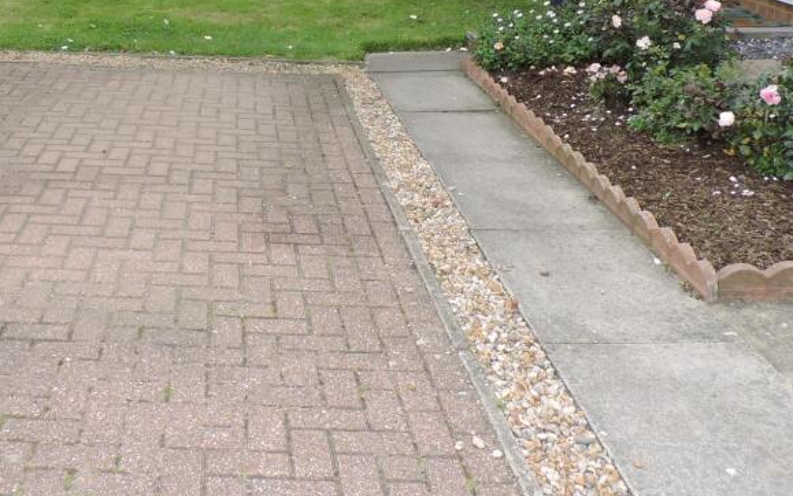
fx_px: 973
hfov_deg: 43.2
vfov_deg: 27.7
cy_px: 60
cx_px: 218
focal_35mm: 45
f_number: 3
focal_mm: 4.3
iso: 140
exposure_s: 1/640
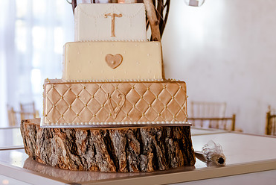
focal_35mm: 75
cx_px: 65
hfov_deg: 26.6
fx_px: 575
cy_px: 49
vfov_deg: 18.1
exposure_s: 1/320
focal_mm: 48
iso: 1600
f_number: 2.8
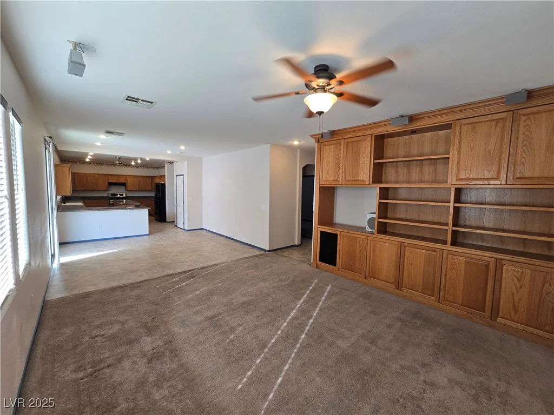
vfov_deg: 89.9
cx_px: 277
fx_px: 208
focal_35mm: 13
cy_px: 208
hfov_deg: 106.2
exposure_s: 1/60
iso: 64
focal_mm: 2.2
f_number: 2.2
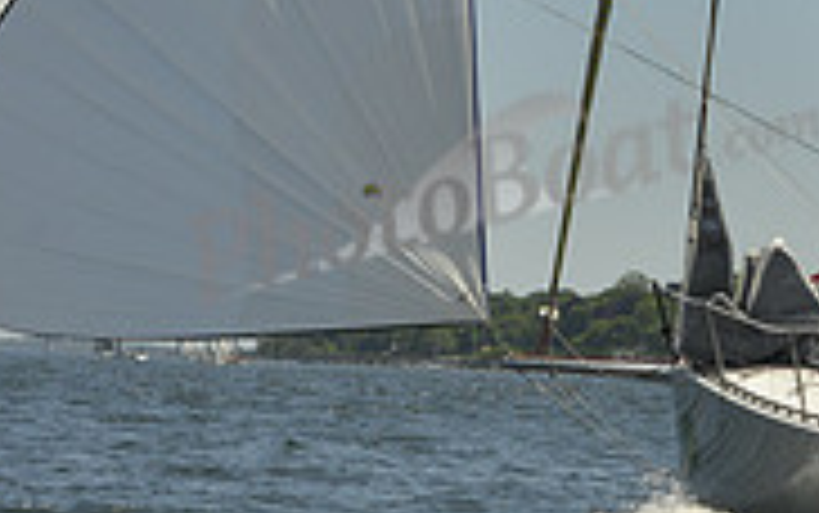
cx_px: 1058
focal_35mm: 227
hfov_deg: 9.1
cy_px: 358
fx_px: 5070
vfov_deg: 5.8
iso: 280
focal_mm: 70
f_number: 9
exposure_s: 1/1600
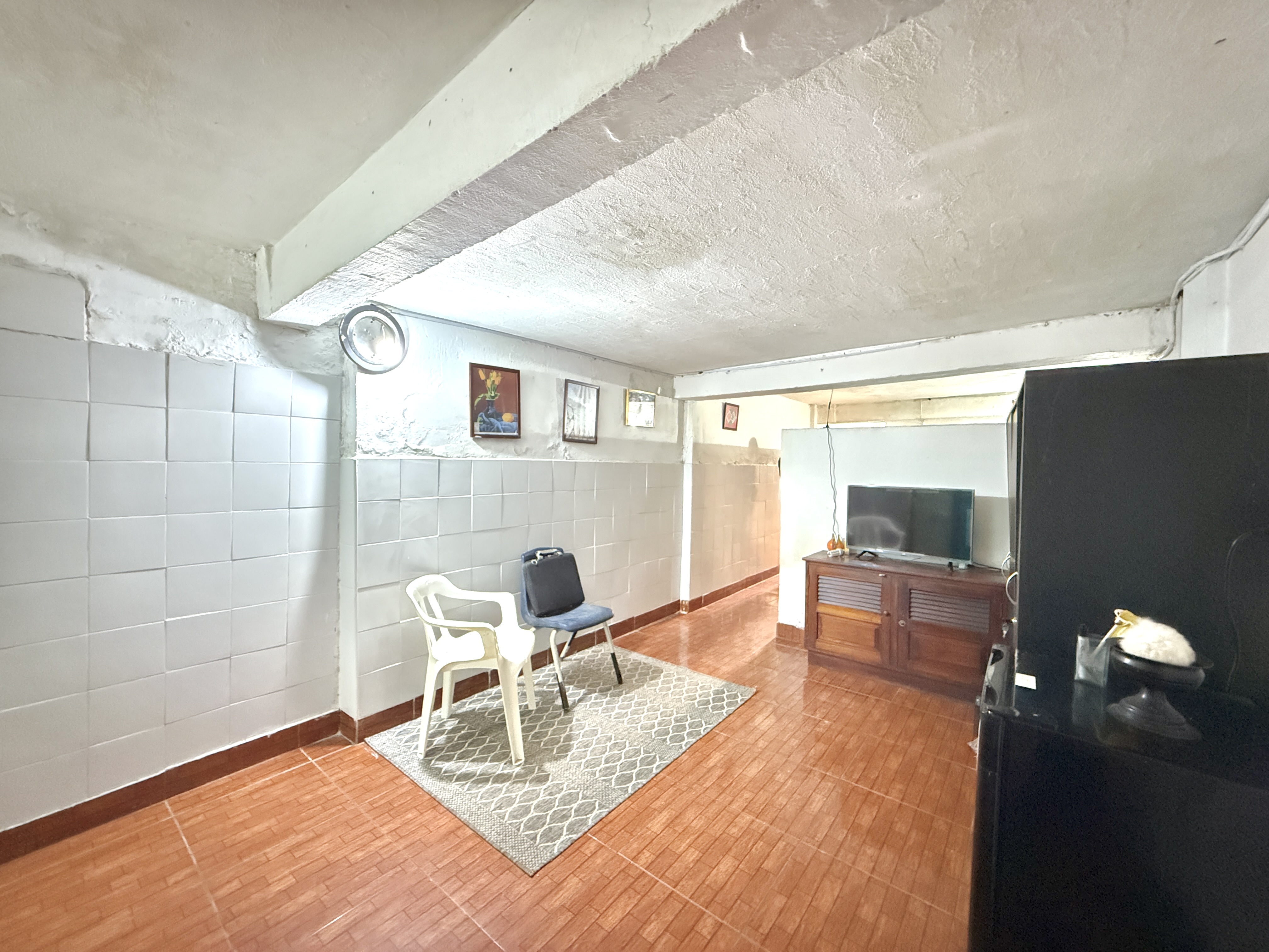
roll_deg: -0.4
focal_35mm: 14
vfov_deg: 85.7
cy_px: 476
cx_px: 634
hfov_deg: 102.1
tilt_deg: -1.3
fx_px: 513
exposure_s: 1/30
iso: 2500
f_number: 2.2
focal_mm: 2.22
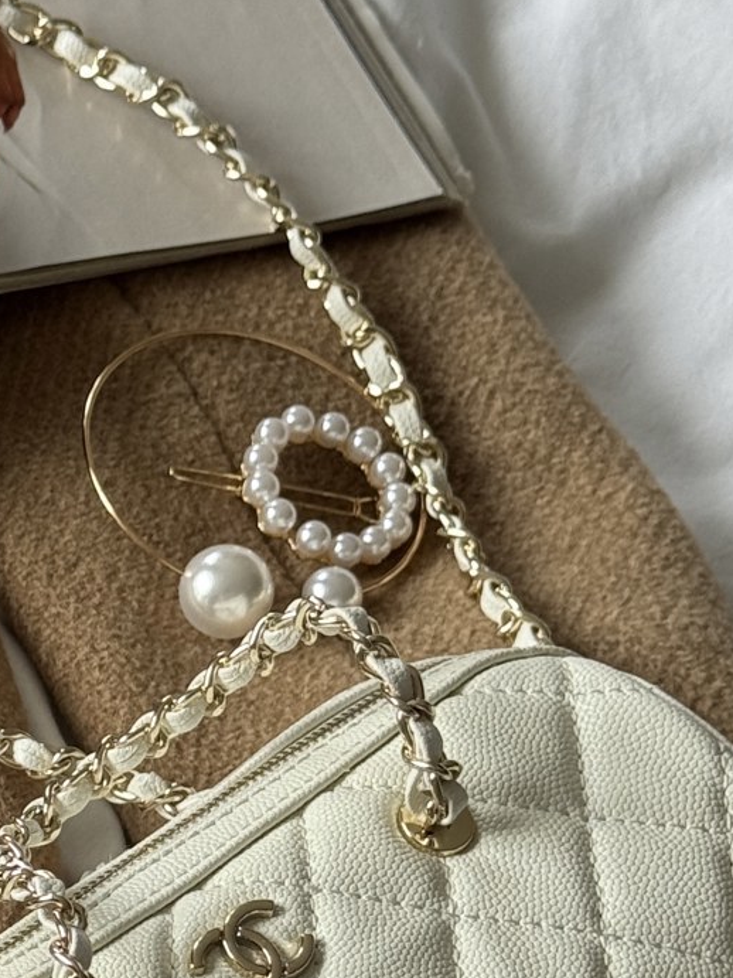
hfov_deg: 10.5
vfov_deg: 14.1
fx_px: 3926
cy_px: 795
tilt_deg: -57.9
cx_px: -146
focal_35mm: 139
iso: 64
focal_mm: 6.76
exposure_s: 1/121
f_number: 1.78
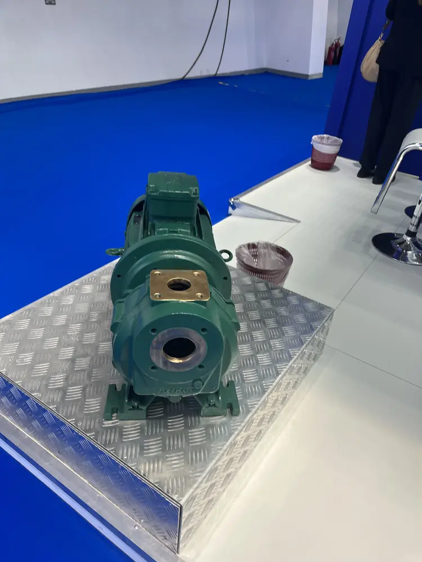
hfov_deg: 53.1
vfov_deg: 67.3
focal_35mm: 26
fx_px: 423
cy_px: 281
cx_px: 211
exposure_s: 1/100
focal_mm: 5.1
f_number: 1.6
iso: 64
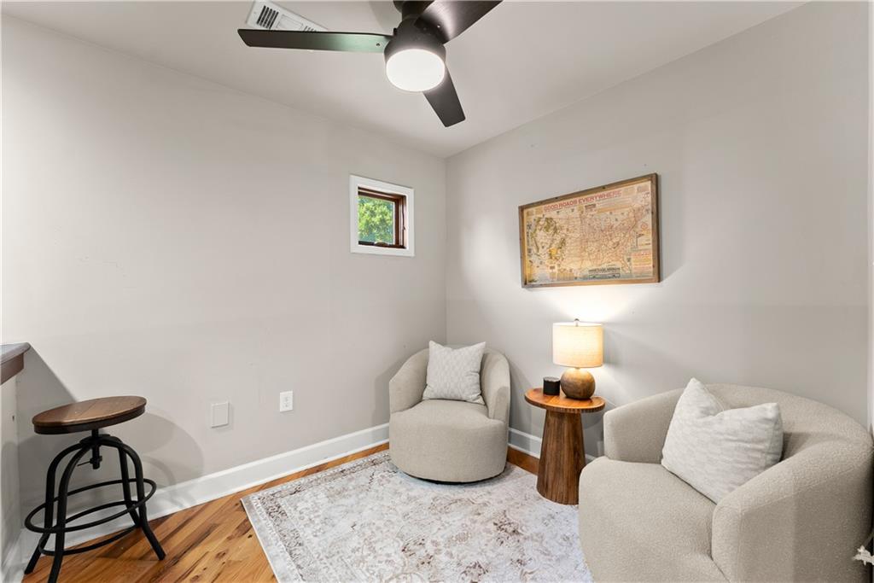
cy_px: 292
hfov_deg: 104.2
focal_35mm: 14
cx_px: 437
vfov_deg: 81.2
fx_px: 340
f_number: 7.1
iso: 800
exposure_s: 1/3
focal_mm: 14
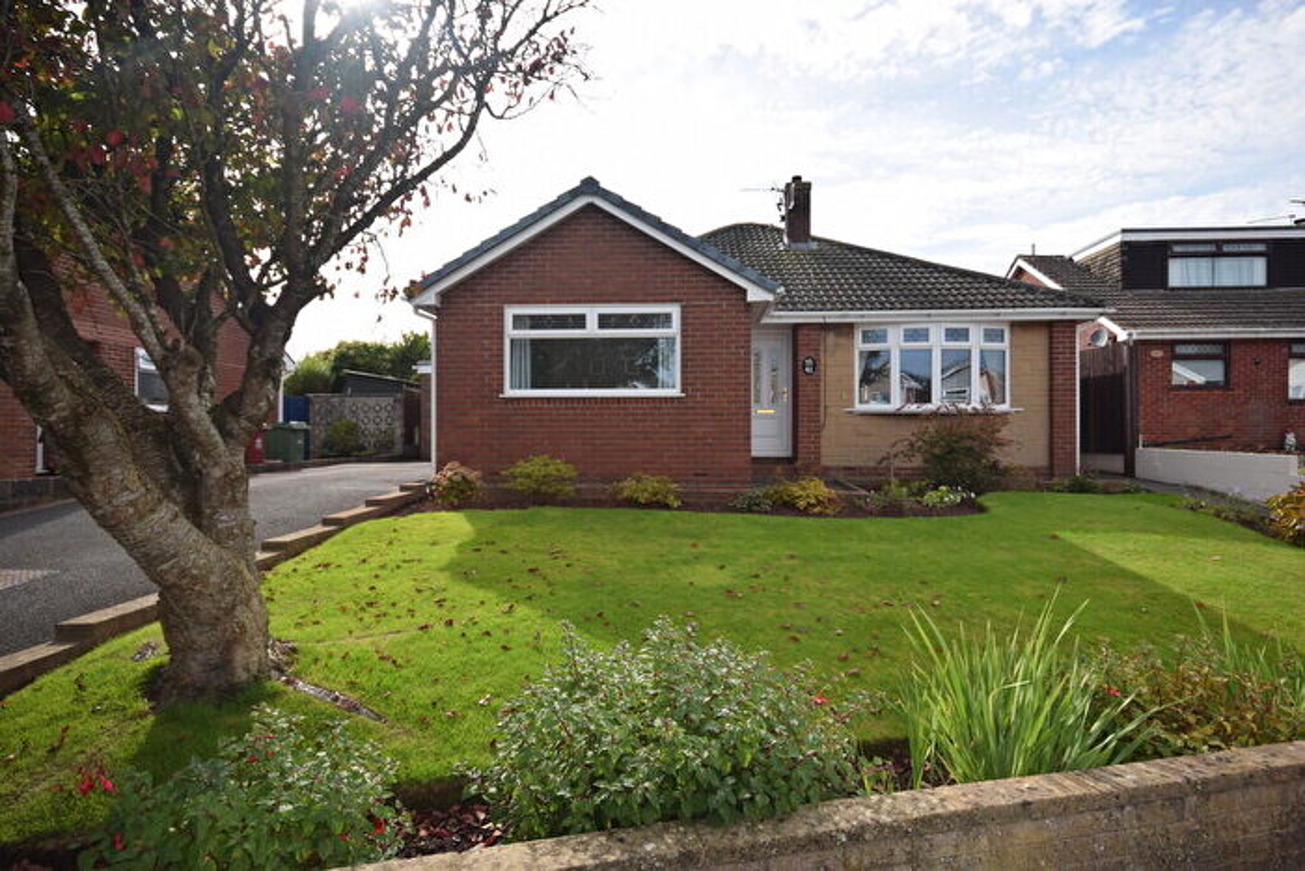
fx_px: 707
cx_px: 652
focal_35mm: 20
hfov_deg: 85.4
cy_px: 436
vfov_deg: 63.2
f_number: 9
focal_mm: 13
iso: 100
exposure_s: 1/200
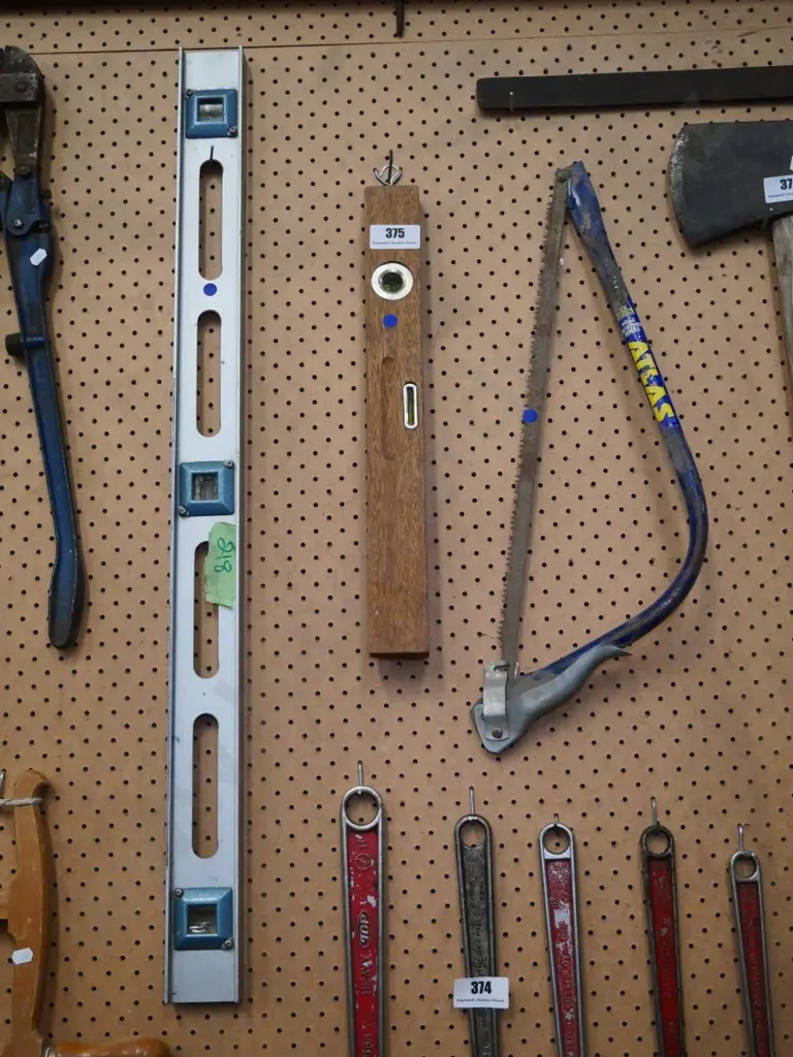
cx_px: 396
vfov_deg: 42.9
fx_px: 1344
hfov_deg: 32.9
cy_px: 528
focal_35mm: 44
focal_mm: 22
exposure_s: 1/500
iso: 3200
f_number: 4.5
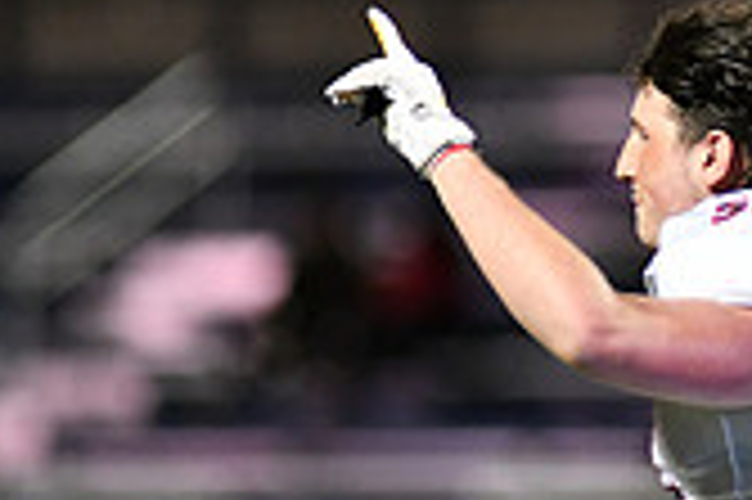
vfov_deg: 1.3
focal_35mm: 1044
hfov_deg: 2.0
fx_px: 21786
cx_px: 842
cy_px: 209
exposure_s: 1/1000
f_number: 2.8
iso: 4000
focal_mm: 300
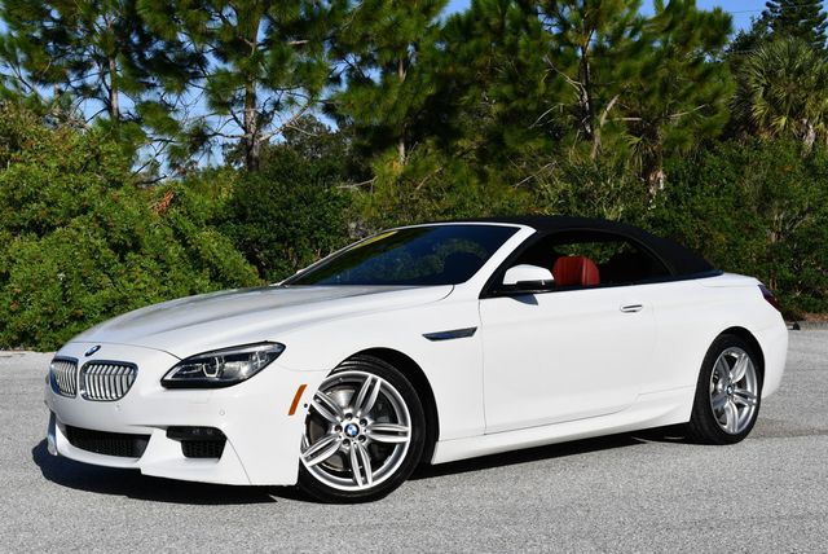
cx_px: 414
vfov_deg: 26.0
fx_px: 1197
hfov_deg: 38.2
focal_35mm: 52
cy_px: 277
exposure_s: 1/320
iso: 100
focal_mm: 26
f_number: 9
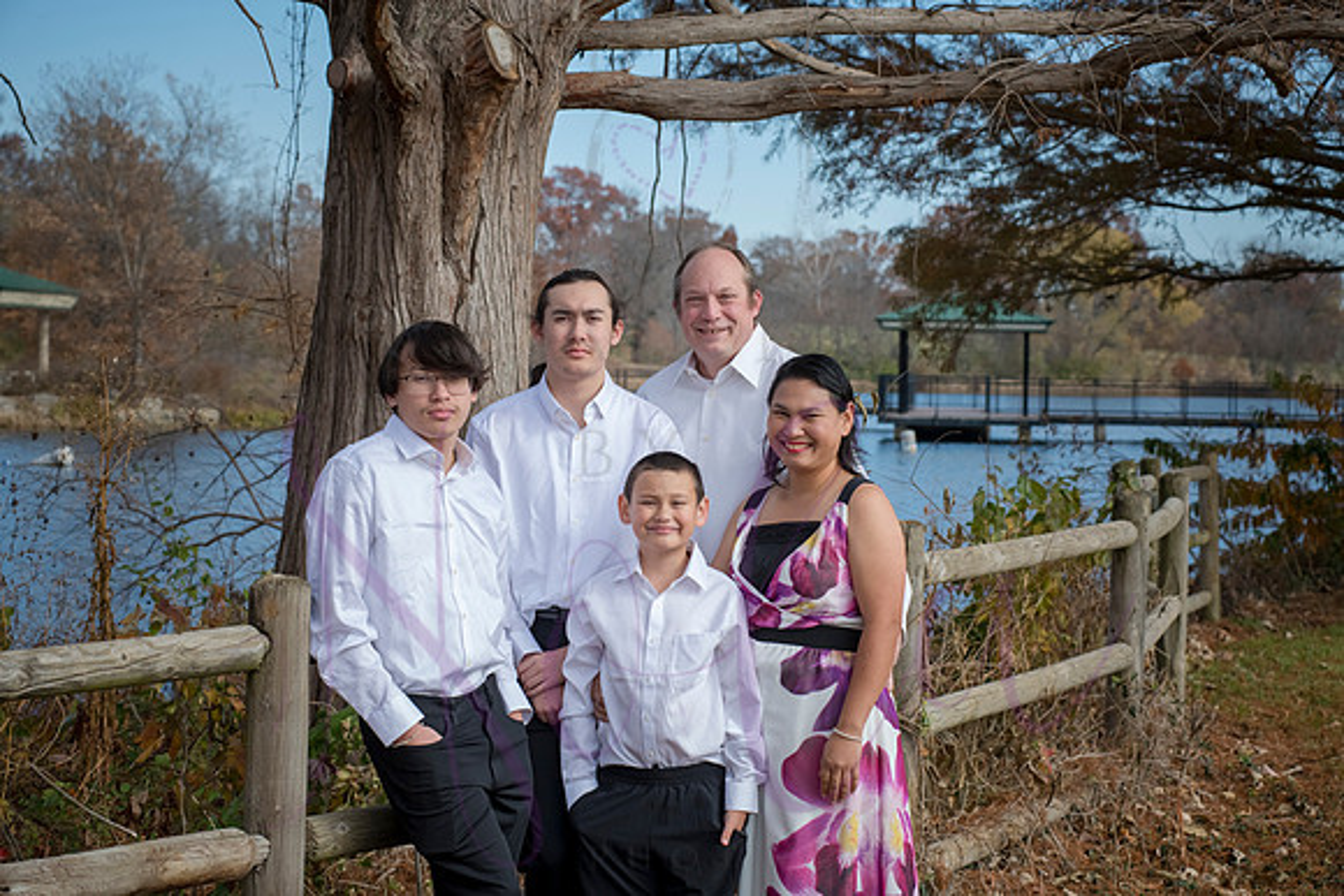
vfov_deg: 17.1
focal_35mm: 80
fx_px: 2987
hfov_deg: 25.4
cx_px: 672
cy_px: 448
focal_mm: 80
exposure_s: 1/640
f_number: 8
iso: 400
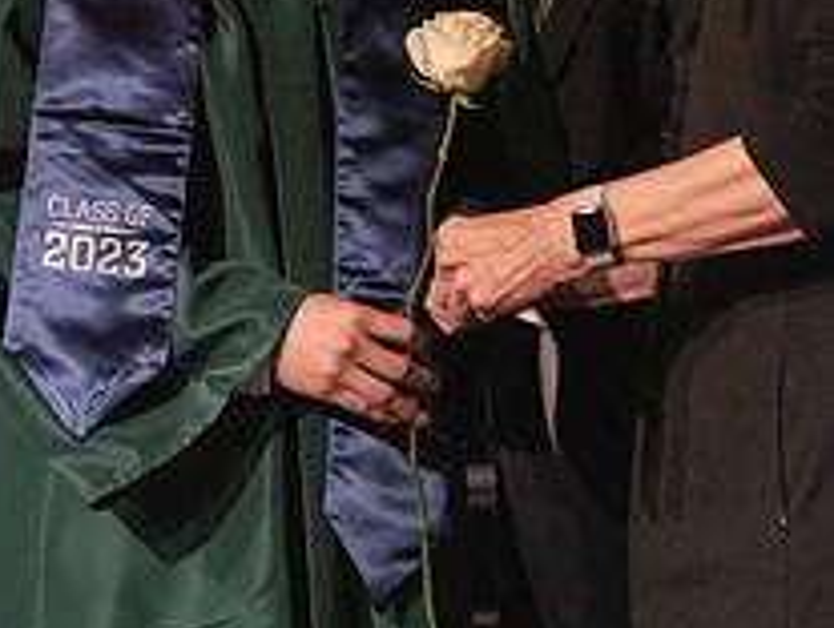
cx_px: 234
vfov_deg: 5.1
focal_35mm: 292
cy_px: -93
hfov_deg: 6.8
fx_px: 7047
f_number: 2.8
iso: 16000
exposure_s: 1/1000
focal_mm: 140
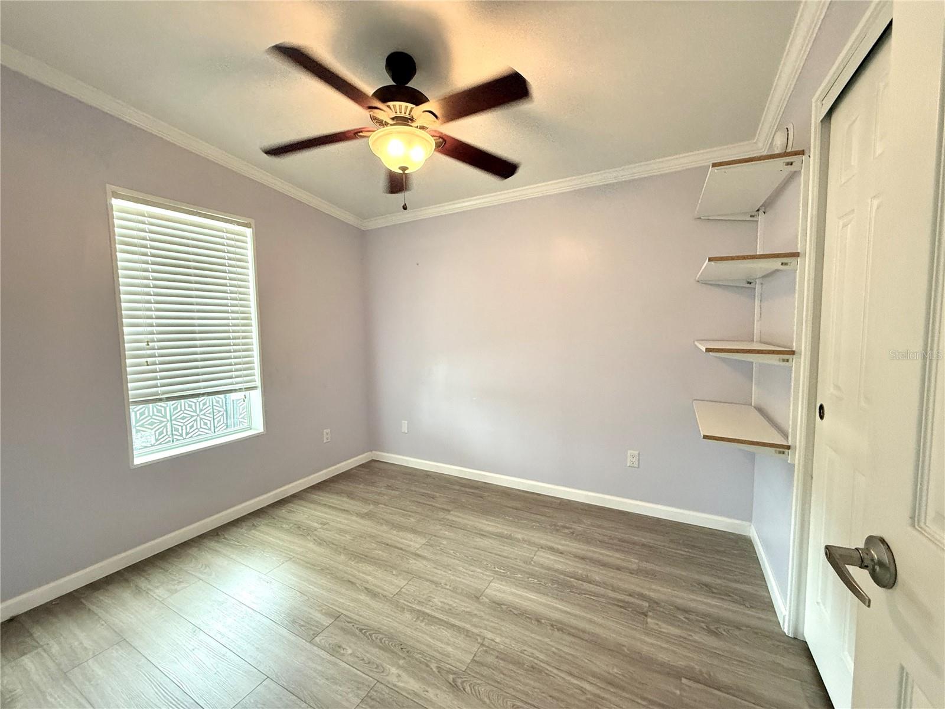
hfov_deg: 102.1
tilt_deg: -3.4
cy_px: 354
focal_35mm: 14
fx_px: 382
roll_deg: +0.3
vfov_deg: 85.7
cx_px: 472
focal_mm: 2.22
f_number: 2.2
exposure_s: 1/60
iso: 320
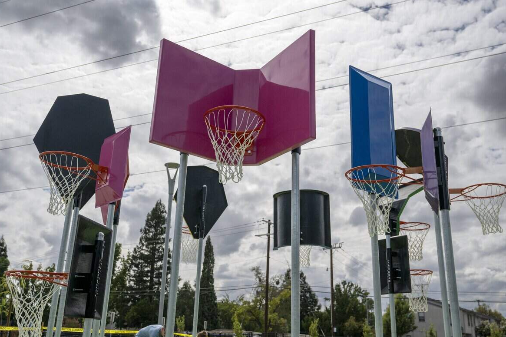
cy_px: 166
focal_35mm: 35
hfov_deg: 55.1
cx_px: 255
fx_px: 485
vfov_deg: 38.3
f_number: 4.5
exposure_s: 1/6400
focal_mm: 33.5
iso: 200
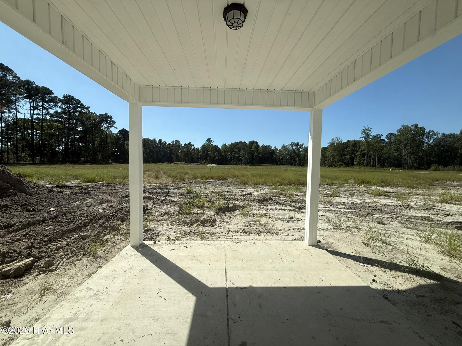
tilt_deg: -3.0
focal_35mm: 14
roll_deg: -0.8
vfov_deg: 85.7
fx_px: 187
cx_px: 231
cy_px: 173
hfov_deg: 102.1
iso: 50
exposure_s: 1/2237
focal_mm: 2.22
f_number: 2.2
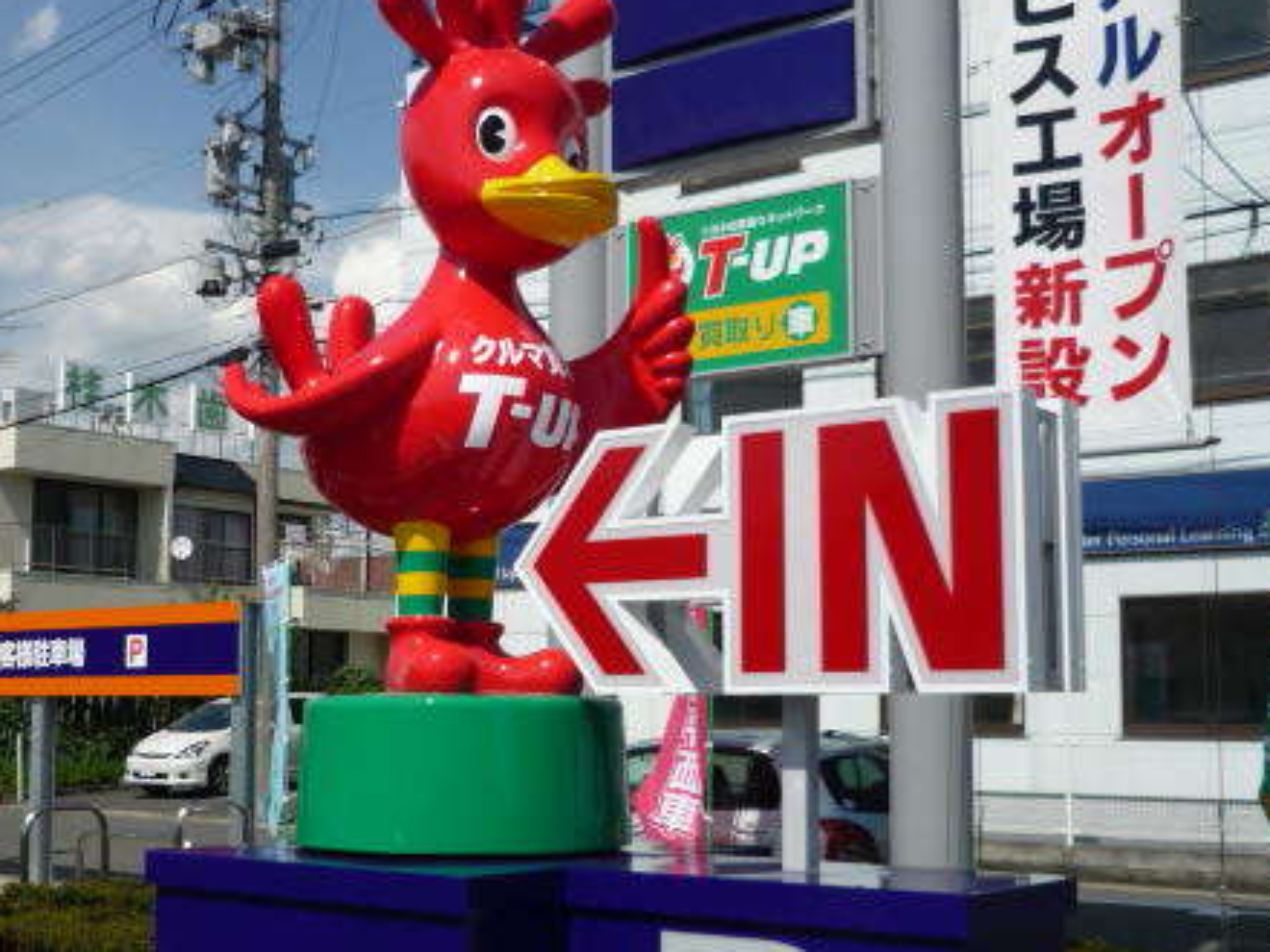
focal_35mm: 48
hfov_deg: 39.4
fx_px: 1761
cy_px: 539
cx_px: 482
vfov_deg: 30.2
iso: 100
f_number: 8
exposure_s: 1/400
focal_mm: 5.5
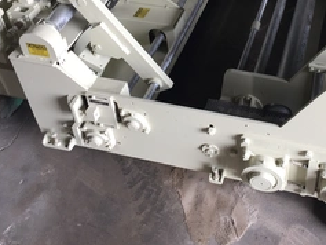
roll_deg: +0.4
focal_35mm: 49
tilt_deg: -40.4
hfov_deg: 38.2
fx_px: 462
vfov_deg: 28.9
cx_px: 232
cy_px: 41
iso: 32
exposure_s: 1/60
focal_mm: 4.15
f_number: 2.2
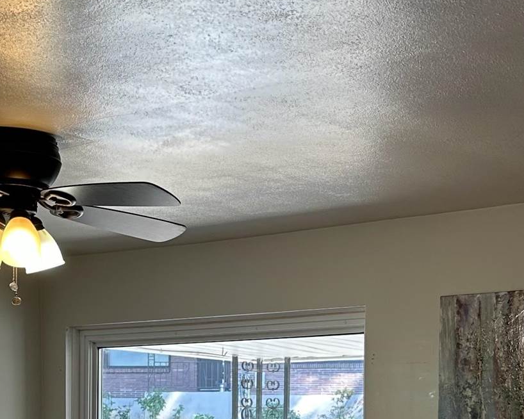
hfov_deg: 21.7
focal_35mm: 88
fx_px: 1364
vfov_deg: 16.8
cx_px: 328
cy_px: 493
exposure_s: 1/120
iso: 80
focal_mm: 6.86
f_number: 1.78
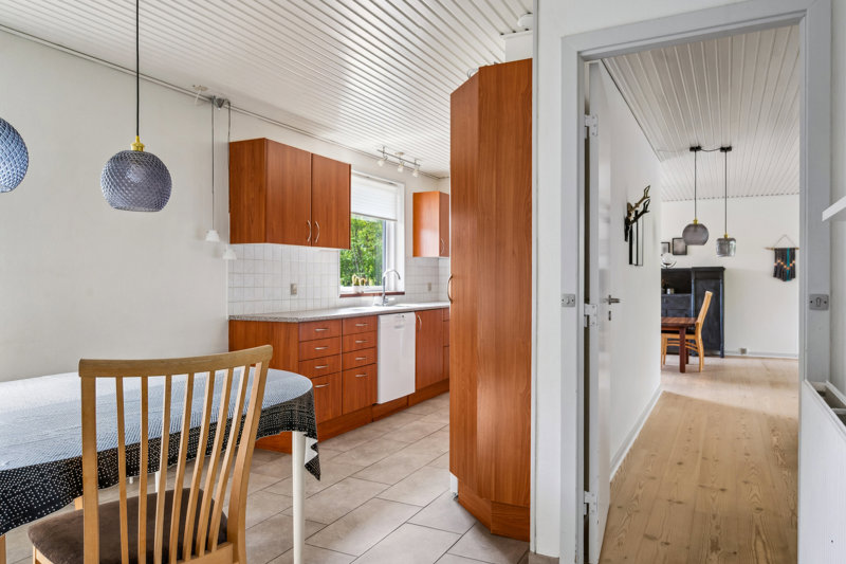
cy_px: 282
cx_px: 423
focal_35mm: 23
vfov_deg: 55.1
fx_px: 540
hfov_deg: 76.1
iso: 800
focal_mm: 23
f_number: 8
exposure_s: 1/125
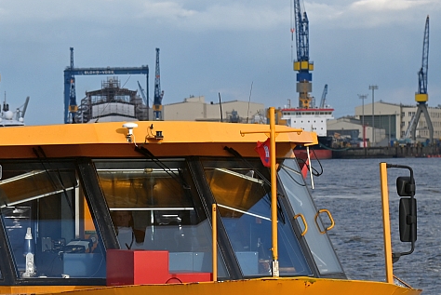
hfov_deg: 11.5
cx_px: 33
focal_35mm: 177
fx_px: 2170
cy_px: 258
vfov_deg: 7.8
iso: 125
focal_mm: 82
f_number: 5.6
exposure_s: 1/500
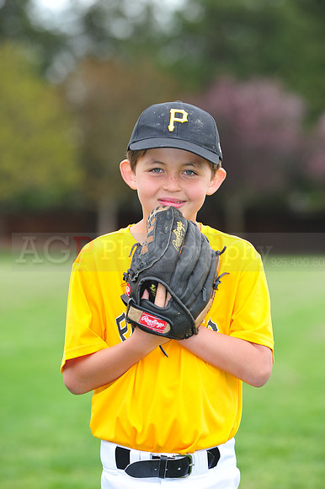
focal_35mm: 200
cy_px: 244
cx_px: 162
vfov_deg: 10.3
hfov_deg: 6.9
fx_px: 2711
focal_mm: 200
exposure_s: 1/250
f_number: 5.6
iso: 400
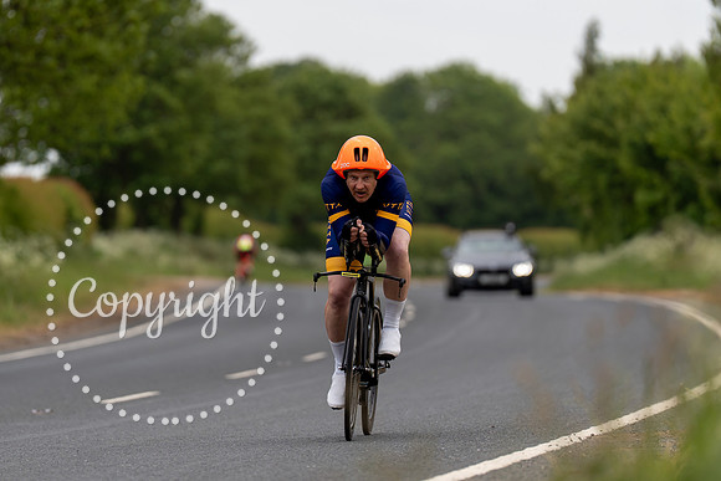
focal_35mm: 280
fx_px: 5613
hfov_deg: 7.3
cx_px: 325
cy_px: 221
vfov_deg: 4.9
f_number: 3.2
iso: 160
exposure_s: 1/1250
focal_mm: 200
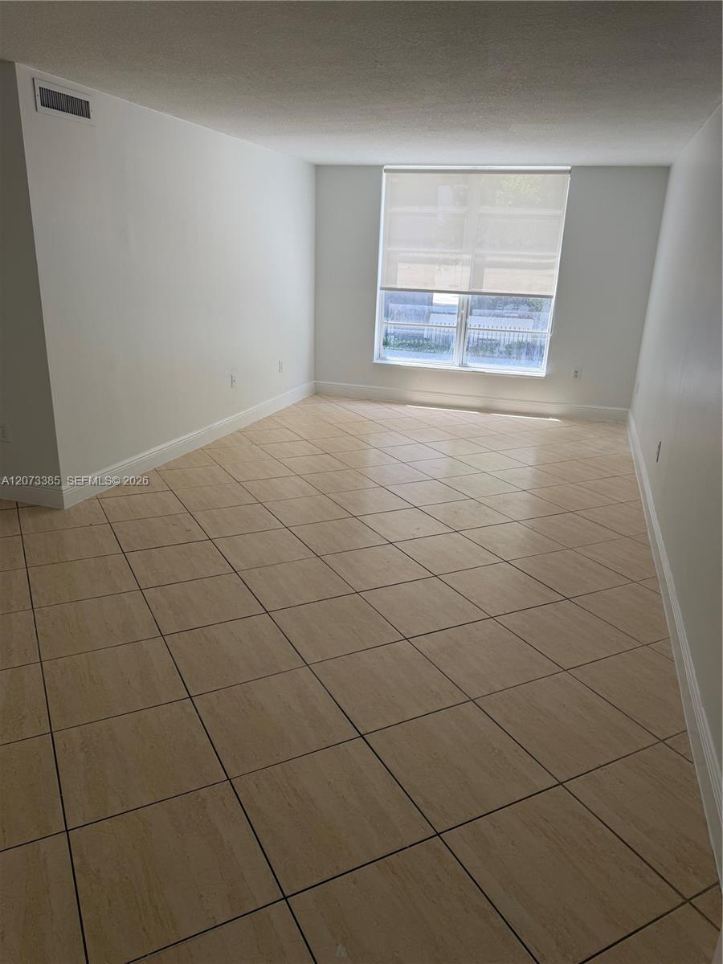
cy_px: 482
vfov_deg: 71.6
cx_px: 362
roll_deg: -2.2
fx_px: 668
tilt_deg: -17.4
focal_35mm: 24
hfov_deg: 56.8
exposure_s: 1/197
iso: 64
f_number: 1.78
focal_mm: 6.76
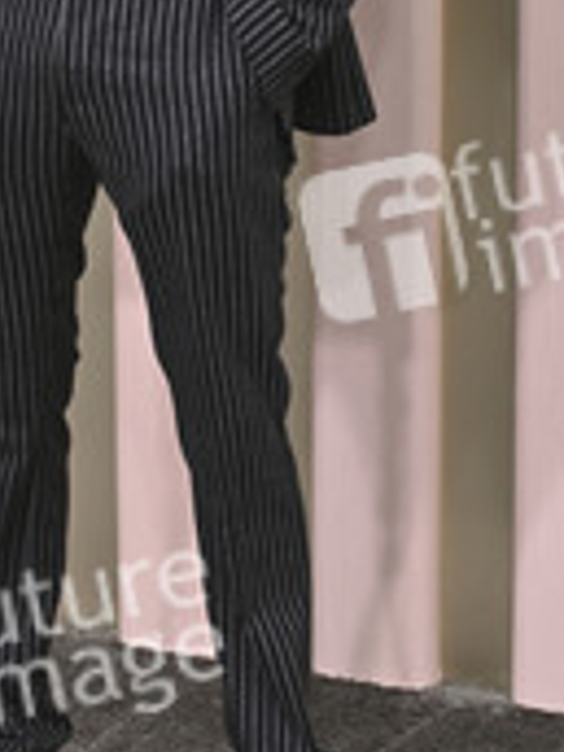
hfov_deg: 6.8
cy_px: 0
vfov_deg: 9.0
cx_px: 127
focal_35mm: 219
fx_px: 4758
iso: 800
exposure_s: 1/640
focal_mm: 98
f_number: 8
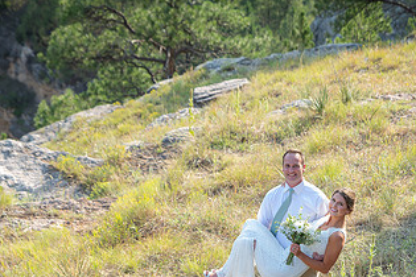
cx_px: 273
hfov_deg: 15.9
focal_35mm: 129
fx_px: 1491
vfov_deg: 10.6
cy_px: 241
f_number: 3.5
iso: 200
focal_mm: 70
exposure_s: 1/320
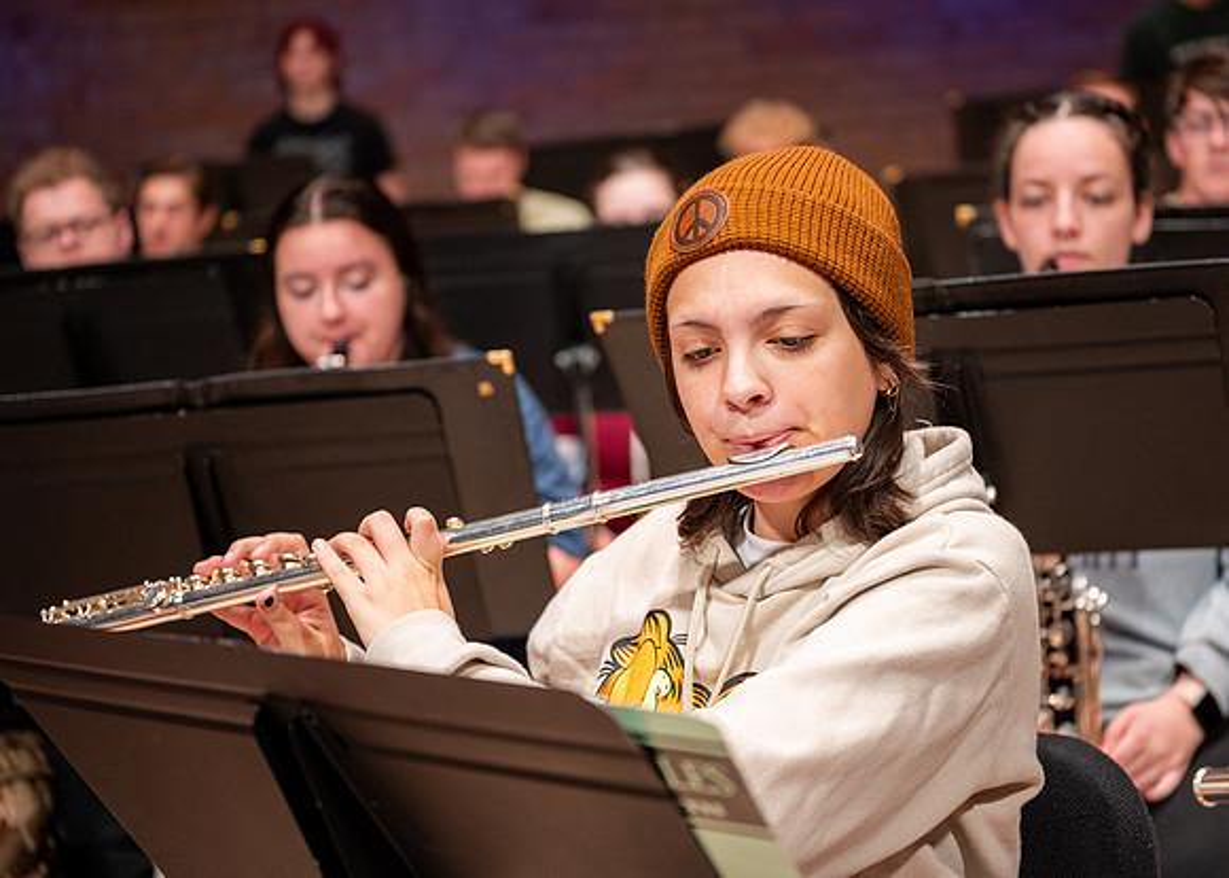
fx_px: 2249
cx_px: 675
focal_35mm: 64
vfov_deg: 22.1
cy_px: 439
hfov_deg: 30.5
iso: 640
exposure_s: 1/320
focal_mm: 60
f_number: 2.8
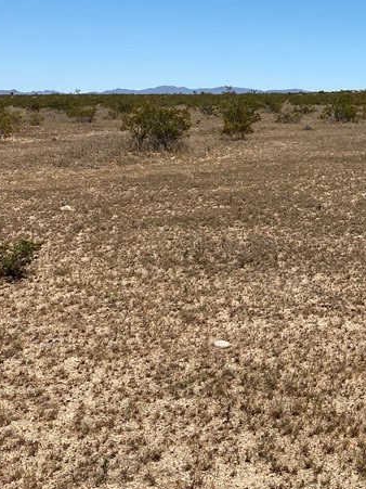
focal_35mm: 59
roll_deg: -0.6
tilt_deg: -5.9
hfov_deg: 23.7
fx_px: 832
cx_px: 368
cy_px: 217
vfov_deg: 32.7
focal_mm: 4.25
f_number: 1.8
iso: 32
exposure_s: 1/4831
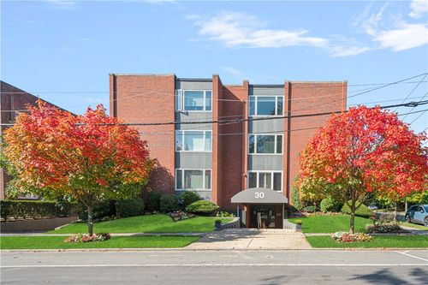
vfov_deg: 63.2
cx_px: 214
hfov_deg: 85.4
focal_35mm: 20
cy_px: 142
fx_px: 232
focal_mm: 13
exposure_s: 1/200
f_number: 14
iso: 400
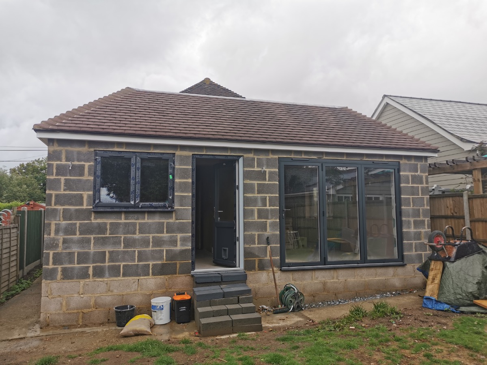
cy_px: 182
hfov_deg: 65.3
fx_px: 380
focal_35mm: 27
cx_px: 244
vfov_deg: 51.4
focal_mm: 5.58
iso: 50
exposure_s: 1/1067
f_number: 1.8
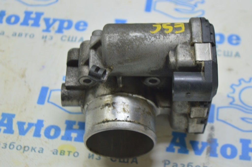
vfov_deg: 16.5
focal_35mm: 82
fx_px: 577
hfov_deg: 24.6
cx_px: 126
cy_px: 84
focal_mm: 55
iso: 400
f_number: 5.6
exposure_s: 1/20
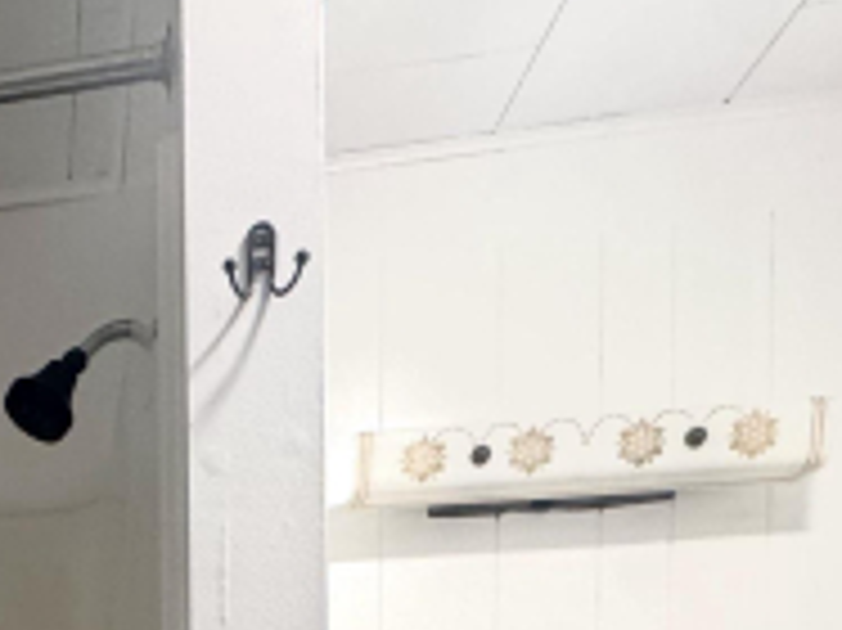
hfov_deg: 31.6
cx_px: -182
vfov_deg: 21.6
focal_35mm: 50
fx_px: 1215
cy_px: 1062
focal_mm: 2.22
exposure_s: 1/60
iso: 200
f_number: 2.2
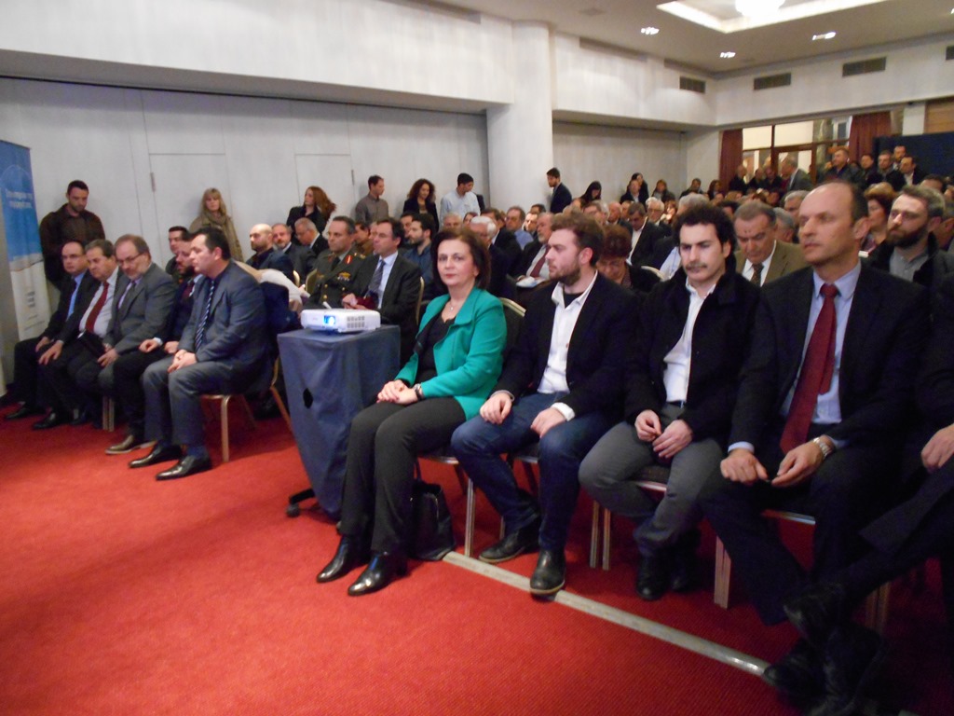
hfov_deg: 67.3
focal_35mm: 26
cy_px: 358
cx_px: 477
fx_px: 717
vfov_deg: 53.1
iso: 720
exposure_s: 1/15
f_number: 3.2
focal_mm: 4.6
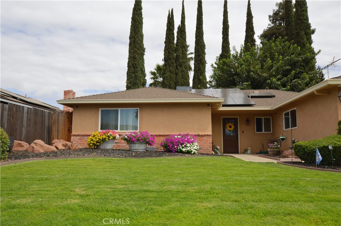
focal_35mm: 30
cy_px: 113
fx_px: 284
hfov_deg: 62.0
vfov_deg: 43.5
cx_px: 170
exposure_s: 1/200
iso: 100
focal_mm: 20
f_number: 9
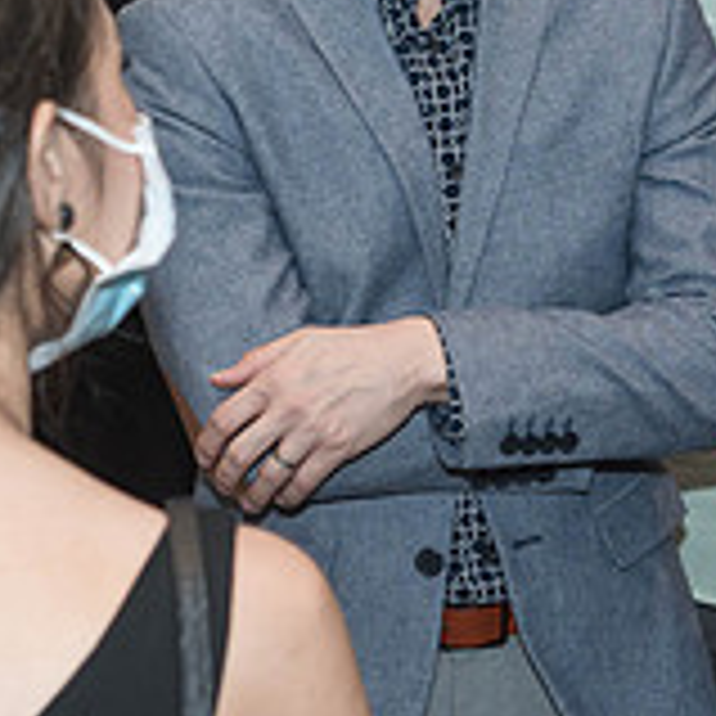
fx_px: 3393
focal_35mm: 145
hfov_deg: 12.0
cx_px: 504
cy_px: 151
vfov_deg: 12.0
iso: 1600
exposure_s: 1/80
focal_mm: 22
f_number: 2.8
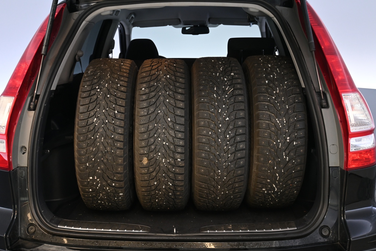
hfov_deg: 47.6
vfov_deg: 32.8
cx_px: 185
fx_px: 426
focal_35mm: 41
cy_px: 127
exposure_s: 1/40
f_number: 4.5
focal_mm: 26.5
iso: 800
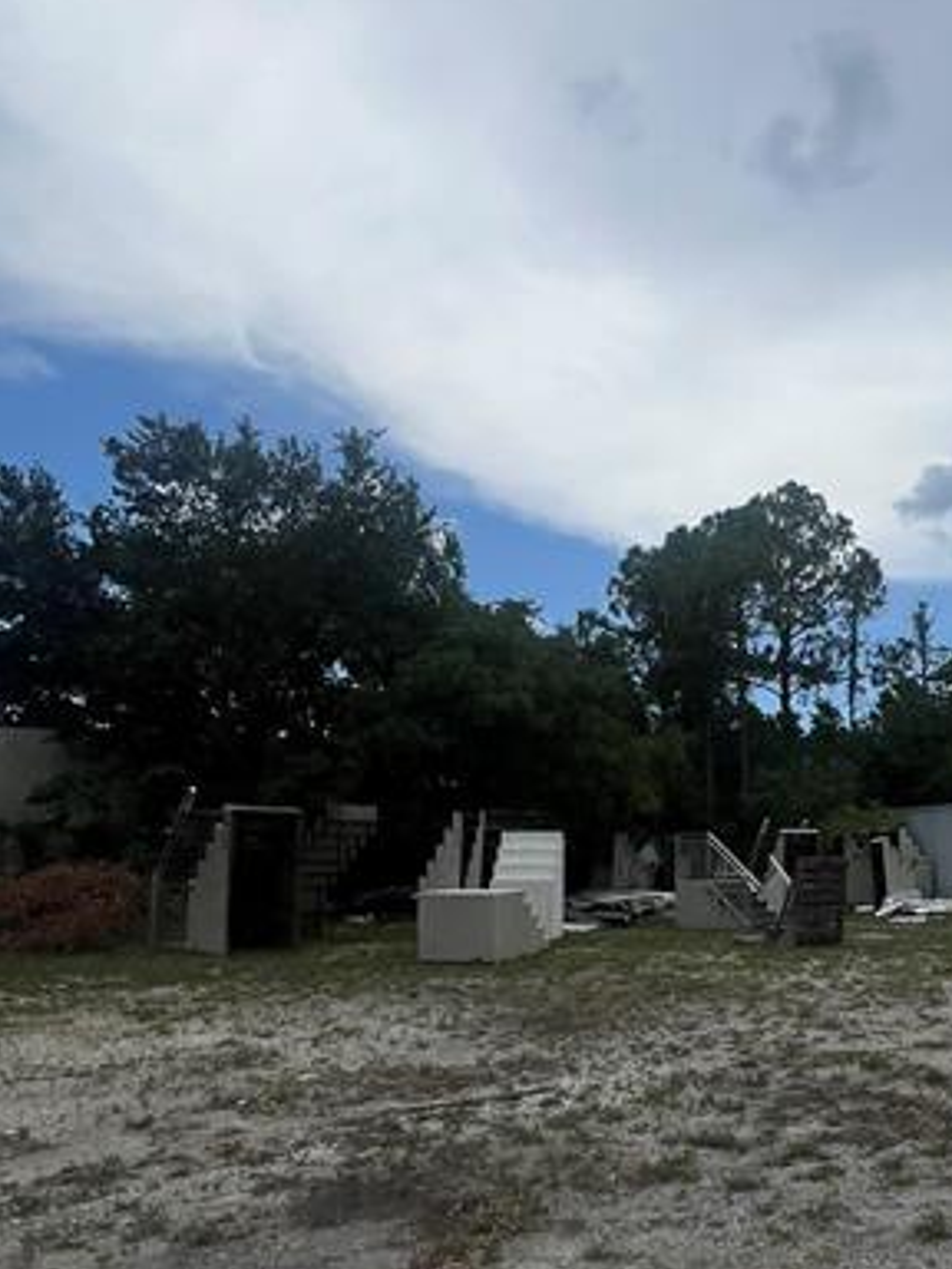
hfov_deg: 48.1
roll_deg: -1.2
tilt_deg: -3.1
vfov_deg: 65.9
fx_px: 953
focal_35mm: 26
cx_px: 840
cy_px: 823
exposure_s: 1/3774
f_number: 1.8
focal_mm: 1.57
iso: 32
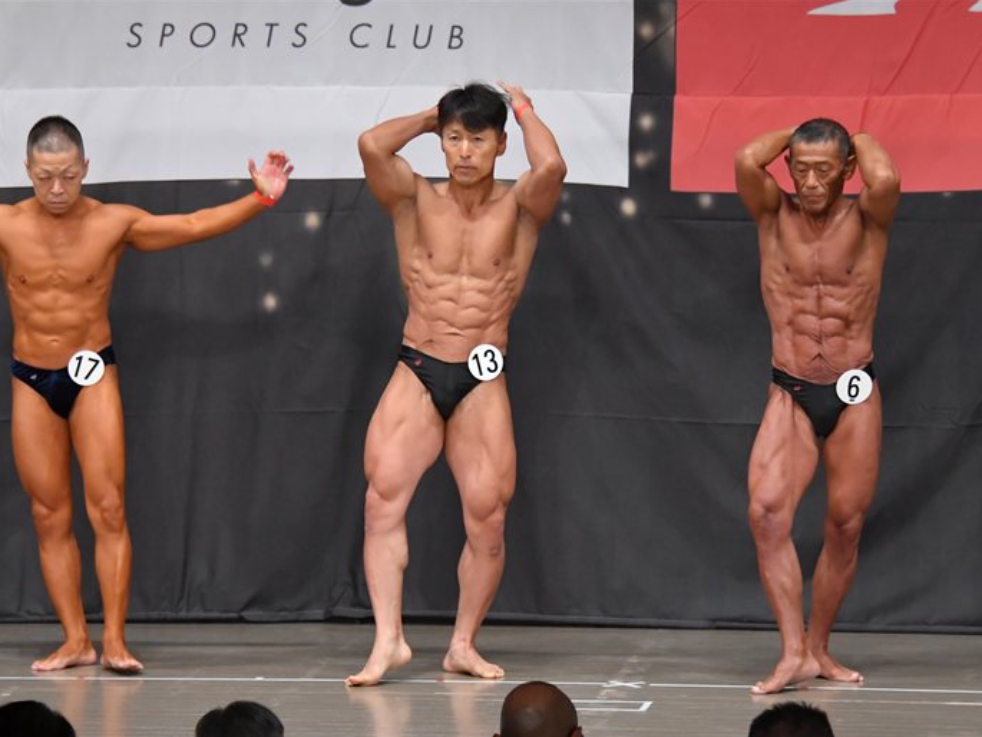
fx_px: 6696
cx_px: 439
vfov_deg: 6.3
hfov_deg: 8.4
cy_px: 368
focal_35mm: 236
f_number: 5.6
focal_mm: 145
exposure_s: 1/400
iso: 5000
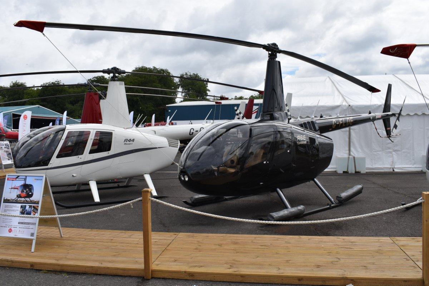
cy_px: 143
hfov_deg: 61.9
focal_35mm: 30
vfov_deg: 43.6
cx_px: 214
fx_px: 357
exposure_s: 1/400
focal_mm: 20
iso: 200
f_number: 10
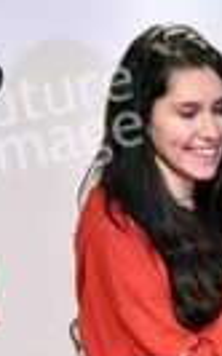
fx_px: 1483
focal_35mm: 153
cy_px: 533
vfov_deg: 13.0
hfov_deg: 8.4
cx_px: 297
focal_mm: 50
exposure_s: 1/160
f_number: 5.6
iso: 1250
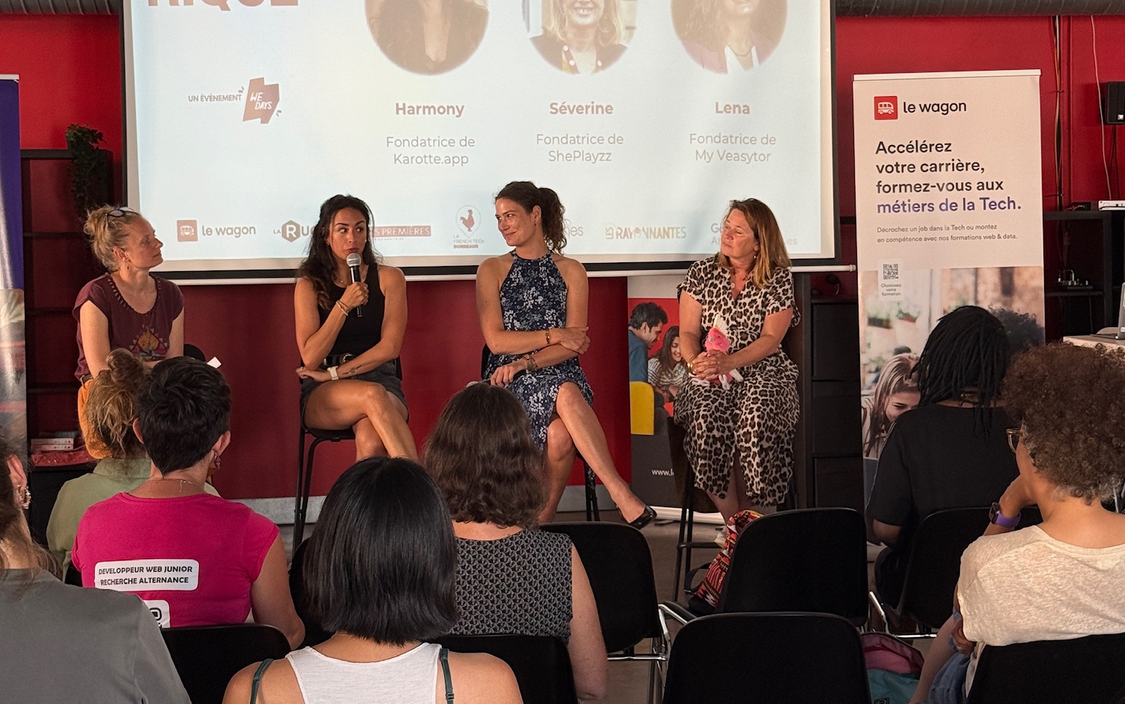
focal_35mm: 68
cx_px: 563
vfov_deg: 19.1
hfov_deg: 30.2
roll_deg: +1.1
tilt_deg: -1.5
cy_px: 288
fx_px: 2085
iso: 64
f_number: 1.78
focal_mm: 6.76
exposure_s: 1/60
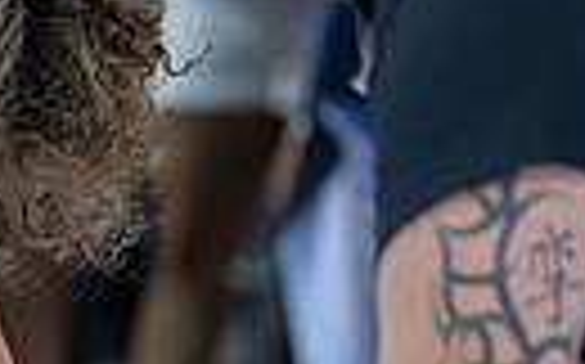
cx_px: -637
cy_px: 617
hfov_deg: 2.7
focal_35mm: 762
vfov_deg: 1.7
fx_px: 12138
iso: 2200
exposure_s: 1/800
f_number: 2.8
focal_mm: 125
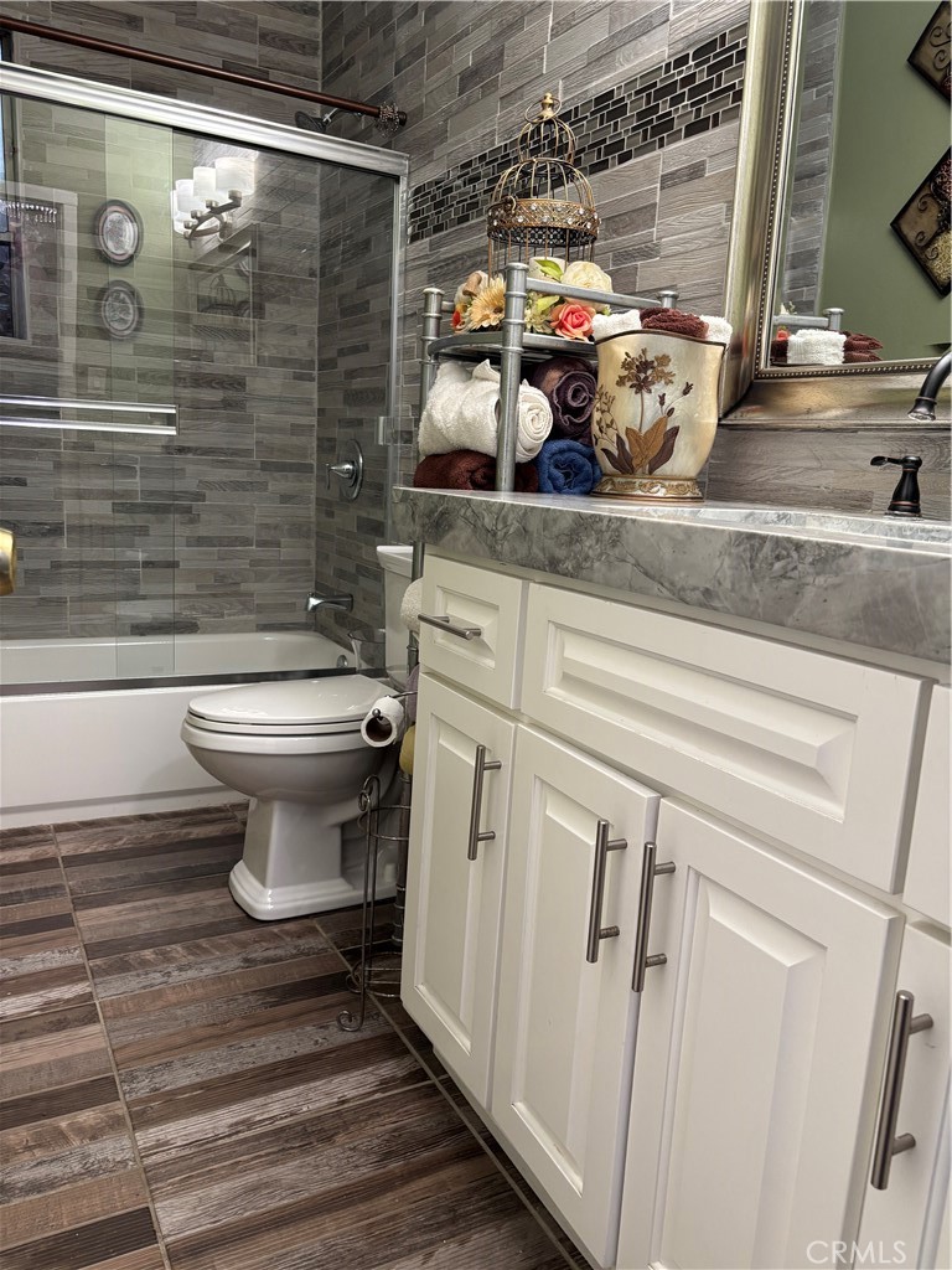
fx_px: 953
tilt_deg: -10.5
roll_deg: -4.2
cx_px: 476
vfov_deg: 67.3
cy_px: 635
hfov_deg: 53.1
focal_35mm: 26
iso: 160
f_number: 1.6
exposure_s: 1/60
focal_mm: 5.96
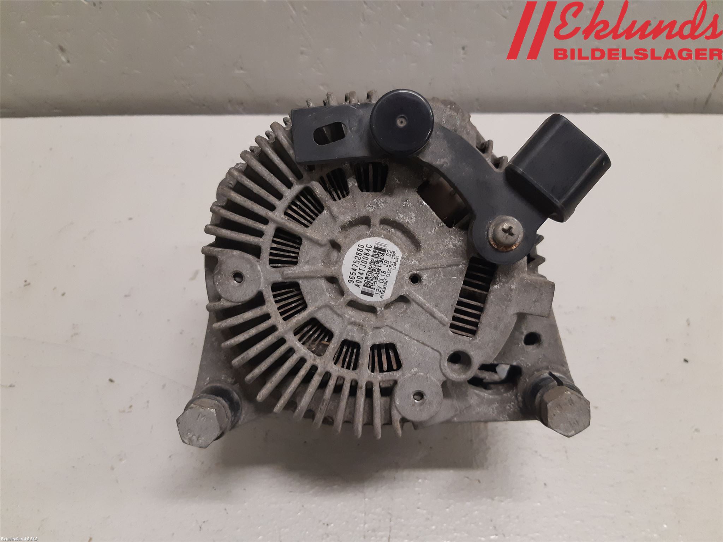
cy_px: 271
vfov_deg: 53.1
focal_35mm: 26
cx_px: 362
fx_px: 543
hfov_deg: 67.3
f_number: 1.7
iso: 200
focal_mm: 3.93
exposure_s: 1/50
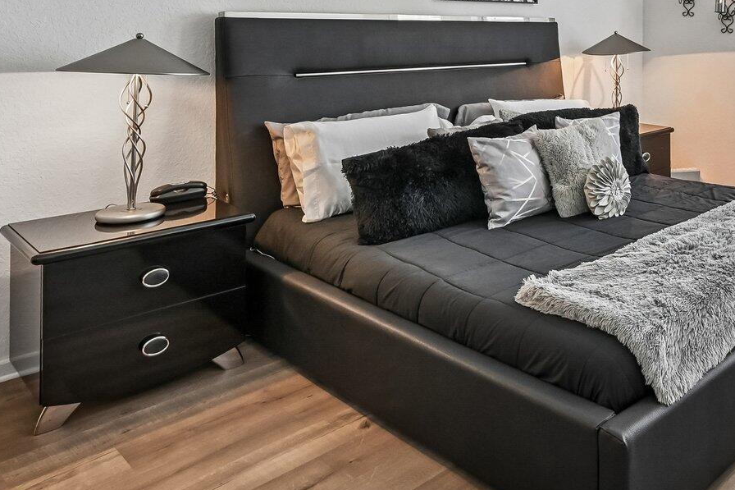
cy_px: 82
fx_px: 653
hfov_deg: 53.4
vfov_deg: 39.1
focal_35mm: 32
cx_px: 622
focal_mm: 14
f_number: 8
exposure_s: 1/100
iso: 2500
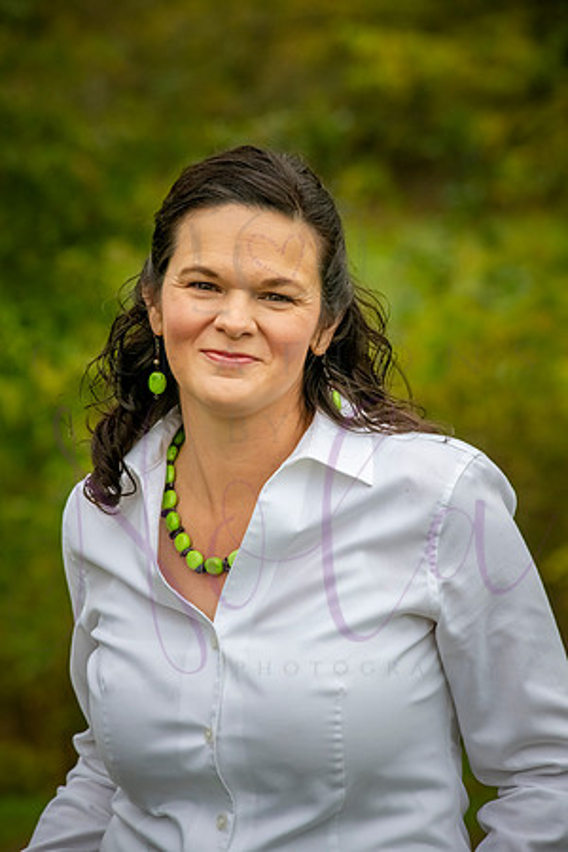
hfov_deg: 8.9
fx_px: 3668
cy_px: 426
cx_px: 284
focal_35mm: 155
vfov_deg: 13.2
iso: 2000
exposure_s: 1/800
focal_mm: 155
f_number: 9
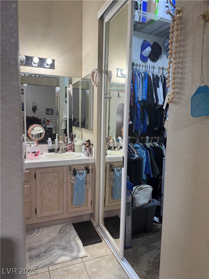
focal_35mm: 24
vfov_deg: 71.6
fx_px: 193
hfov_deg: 56.8
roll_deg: -0.1
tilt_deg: -6.4
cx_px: 104
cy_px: 140
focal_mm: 6.76
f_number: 1.78
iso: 200
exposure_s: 1/120
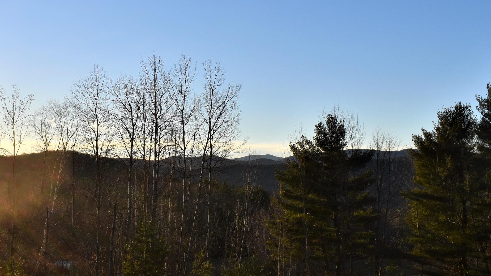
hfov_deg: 43.3
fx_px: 612
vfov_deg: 25.4
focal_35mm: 47
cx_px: 176
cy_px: 105
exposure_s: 1/500
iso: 200
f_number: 11
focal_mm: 18
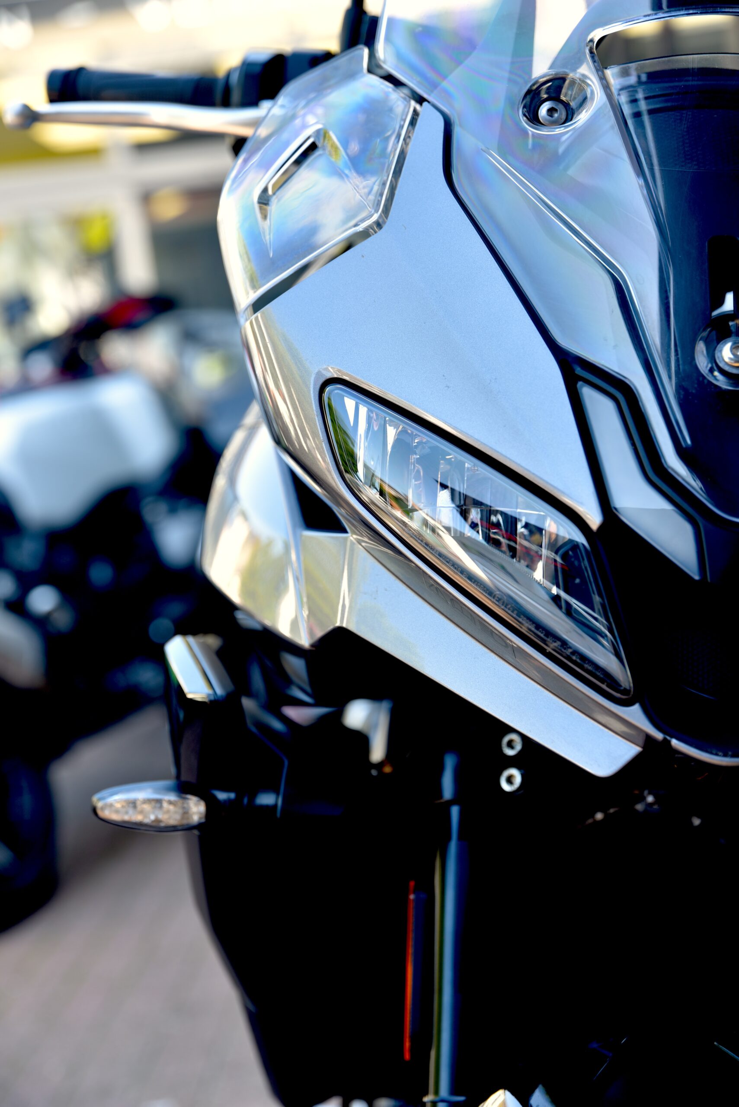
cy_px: 554
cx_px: 370
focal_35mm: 70
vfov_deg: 28.8
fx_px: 2153
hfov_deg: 19.5
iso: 100
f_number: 4
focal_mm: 70
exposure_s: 1/60
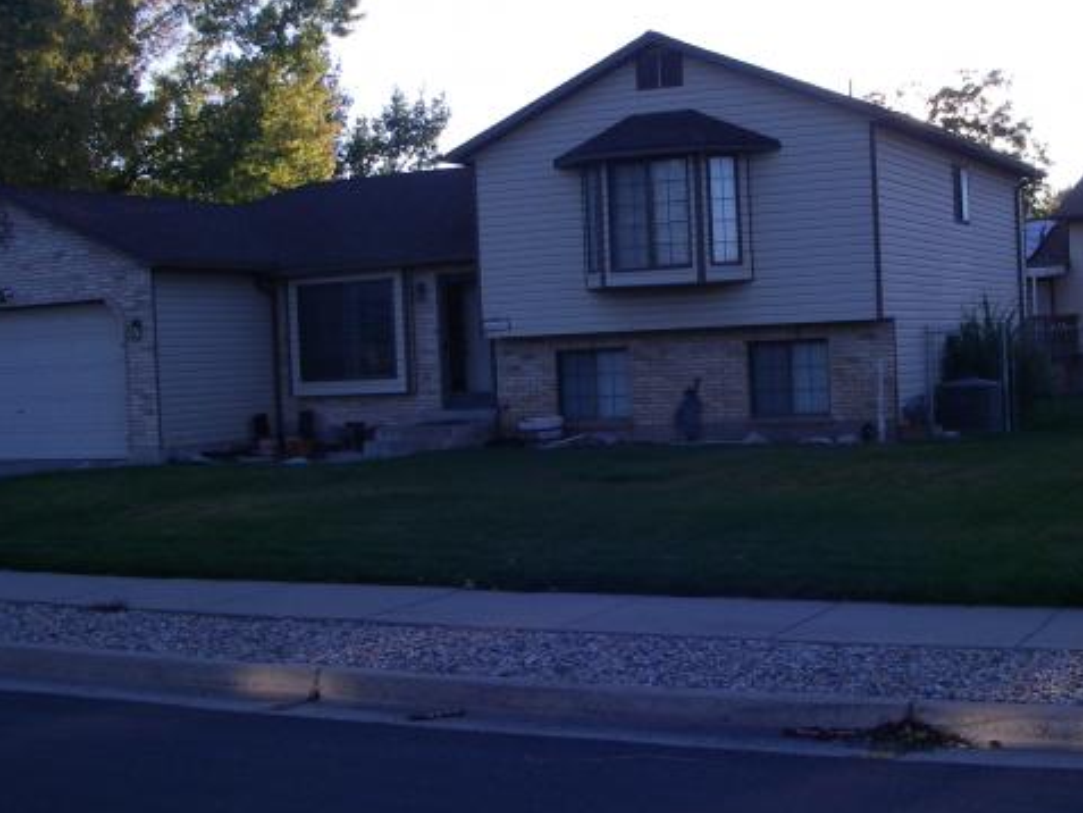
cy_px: 359
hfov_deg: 37.2
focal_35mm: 51
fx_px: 1596
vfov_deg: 28.5
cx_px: 706
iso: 100
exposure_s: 1/160
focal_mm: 6.3
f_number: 6.6
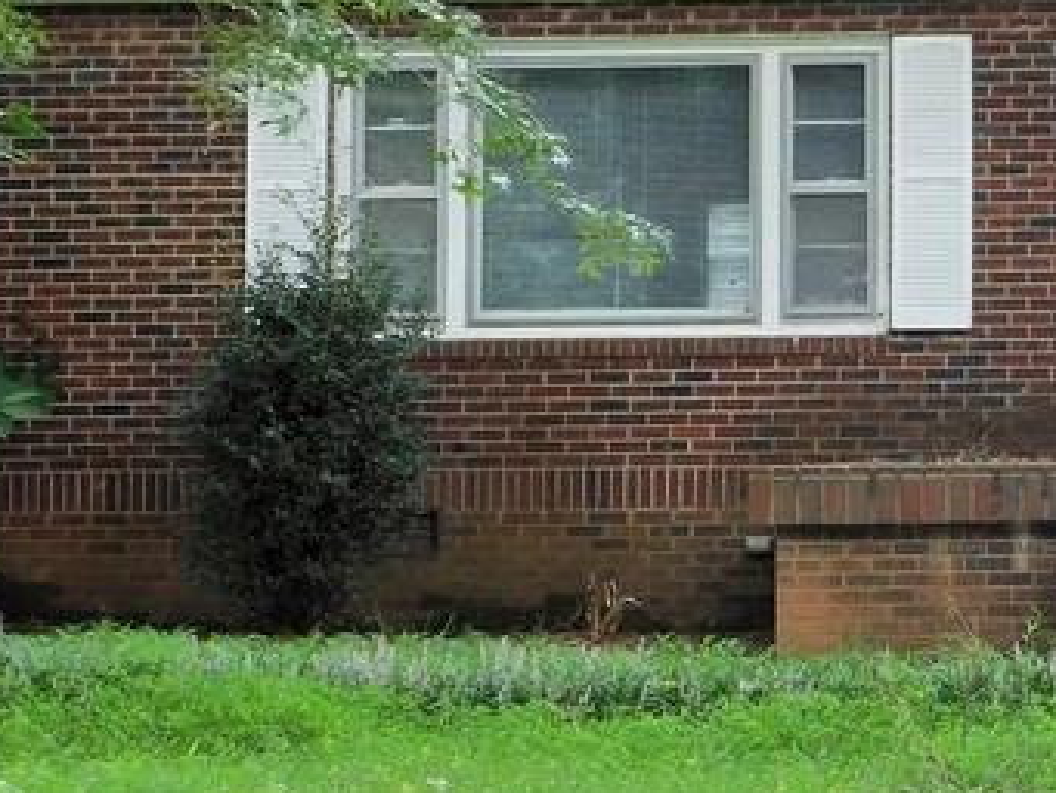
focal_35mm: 108
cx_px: 1270
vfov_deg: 13.7
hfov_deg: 17.4
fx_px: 3296
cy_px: 189
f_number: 3.5
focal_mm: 6.3
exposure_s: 1/60
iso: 125
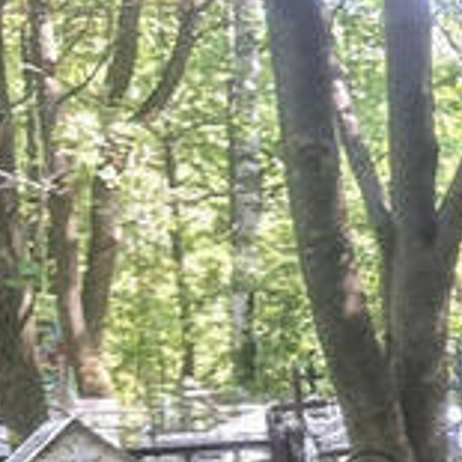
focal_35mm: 152
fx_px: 2295
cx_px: 1386
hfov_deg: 9.2
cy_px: 748
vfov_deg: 10.9
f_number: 1.7
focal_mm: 4.32
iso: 125
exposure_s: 1/100
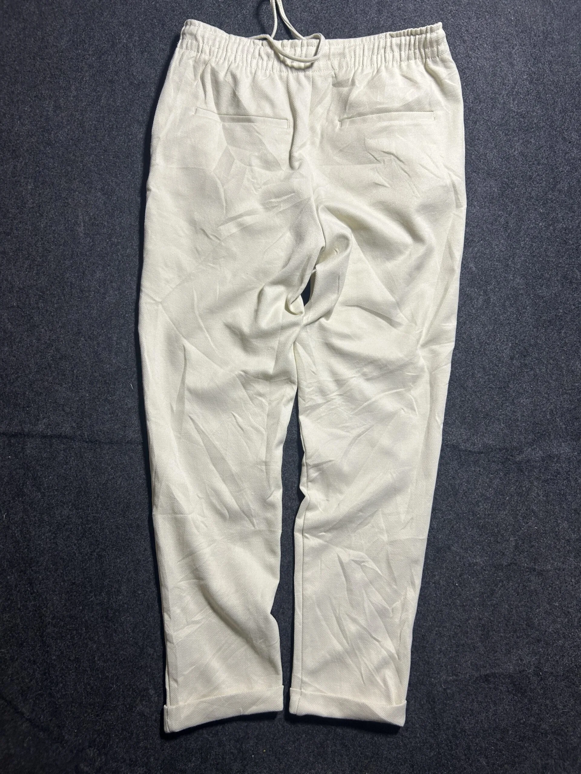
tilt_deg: -57.7
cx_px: 290
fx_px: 582
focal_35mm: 26
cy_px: 387
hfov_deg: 53.1
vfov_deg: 67.3
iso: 100
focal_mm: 5.7
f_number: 1.5
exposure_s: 1/100
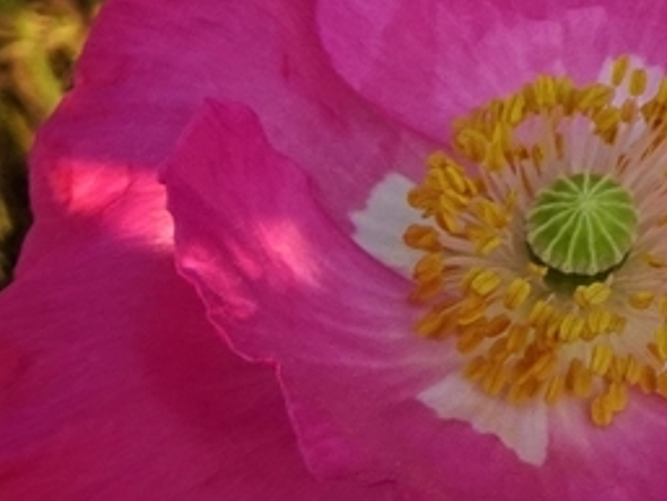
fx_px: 2159
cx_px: 1189
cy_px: -418
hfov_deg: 15.3
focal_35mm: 112
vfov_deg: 12.1
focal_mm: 4.25
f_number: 3.5
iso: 80
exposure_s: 1/640
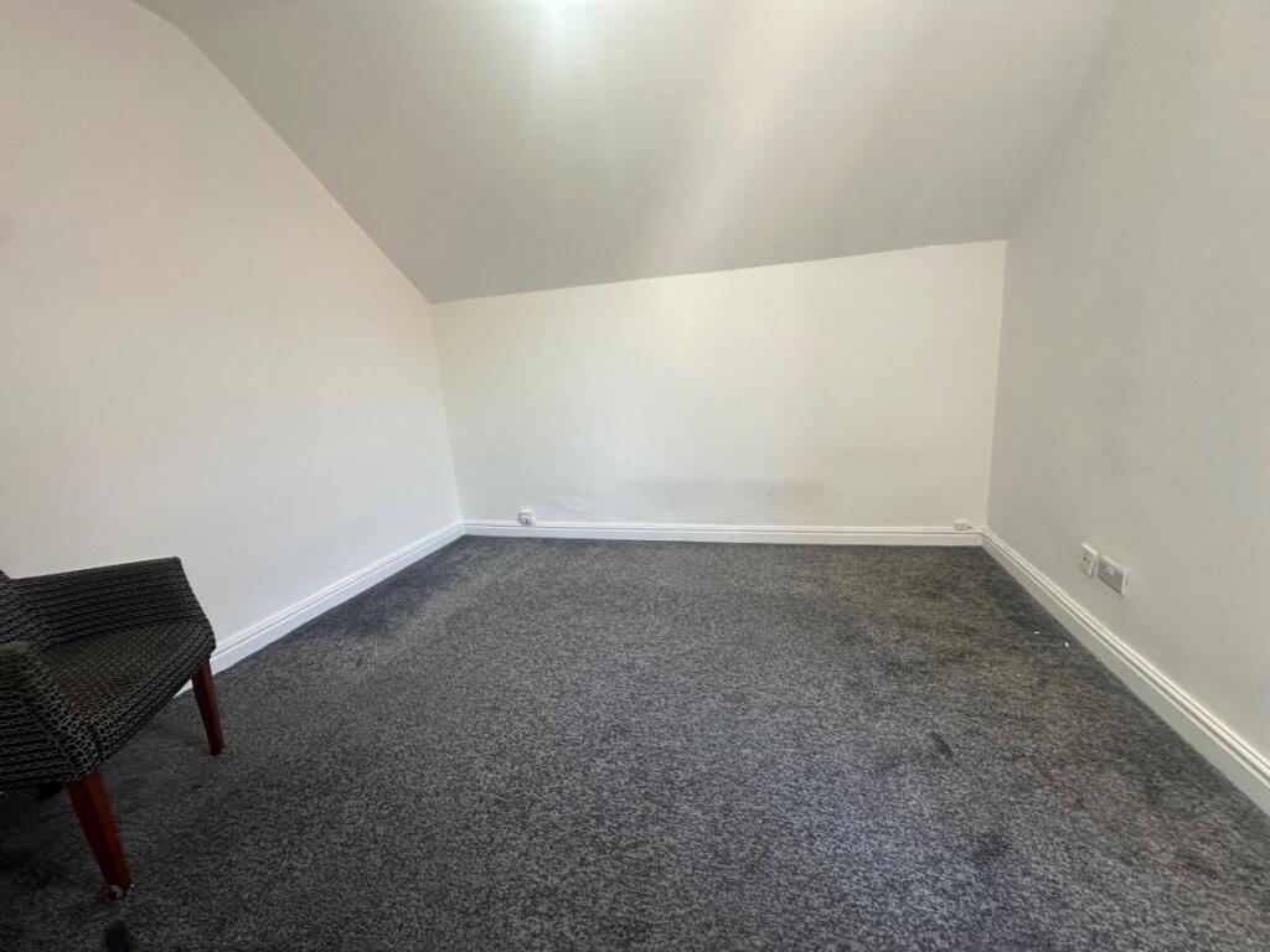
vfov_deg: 85.7
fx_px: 514
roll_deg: +4.5
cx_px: 635
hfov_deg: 102.1
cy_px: 476
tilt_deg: -13.1
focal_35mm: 14
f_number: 2.2
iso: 160
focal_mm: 2.22
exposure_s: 1/100
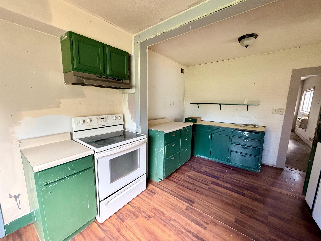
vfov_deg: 85.7
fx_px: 130
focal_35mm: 14
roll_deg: -0.8
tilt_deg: -8.8
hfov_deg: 102.1
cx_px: 160
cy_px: 120
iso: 500
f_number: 2.2
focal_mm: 2.22
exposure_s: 1/60
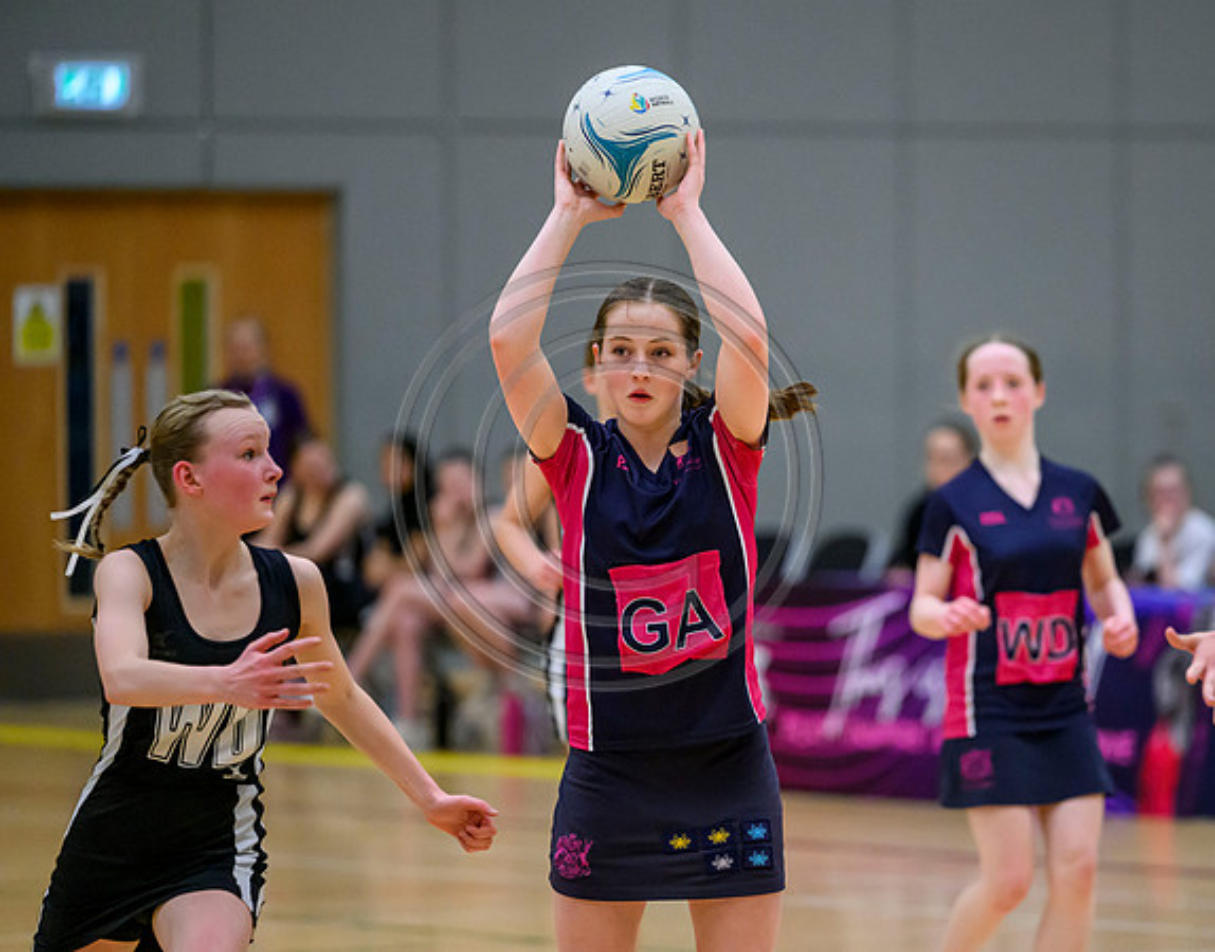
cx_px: 813
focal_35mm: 255
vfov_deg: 6.0
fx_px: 9089
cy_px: 483
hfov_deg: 7.6
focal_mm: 200
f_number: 2.8
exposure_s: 1/1250
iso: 6400
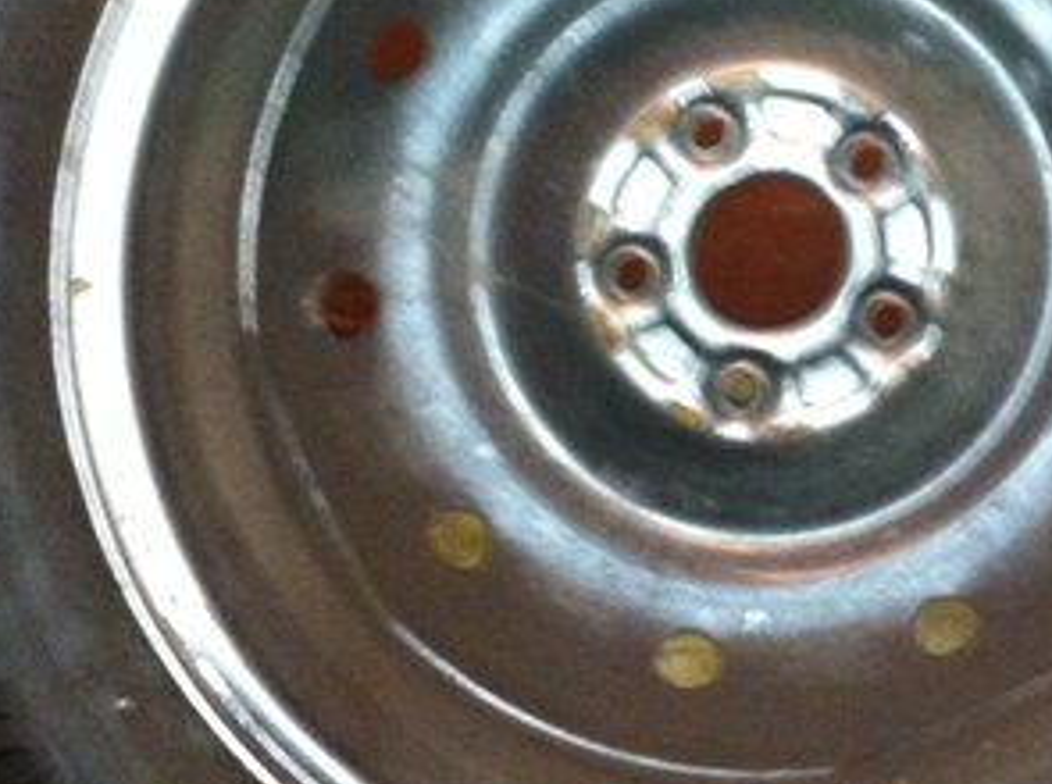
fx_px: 2881
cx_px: 834
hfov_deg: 20.5
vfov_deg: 15.4
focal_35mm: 95
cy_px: 192
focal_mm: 3.85
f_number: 2.8
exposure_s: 1/15
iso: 500
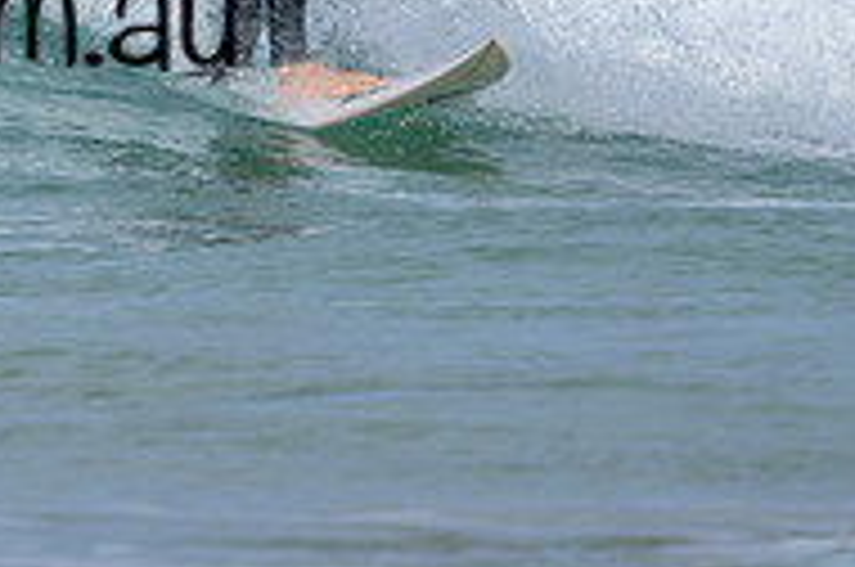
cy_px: -123
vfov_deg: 0.4
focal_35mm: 3368
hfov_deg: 0.6
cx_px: -96
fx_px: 79854
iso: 220
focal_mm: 800
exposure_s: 1/2000
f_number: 6.3
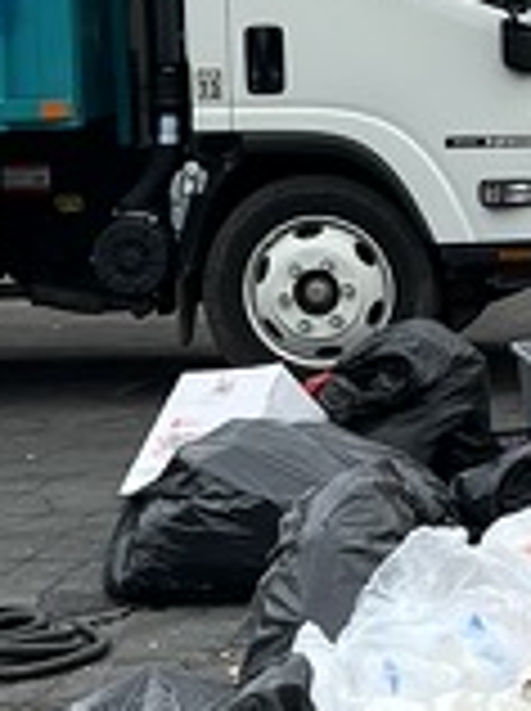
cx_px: 477
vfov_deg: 11.7
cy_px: 328
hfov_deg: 8.7
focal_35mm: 169
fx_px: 3466
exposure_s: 1/2299
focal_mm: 5.7
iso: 50
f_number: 1.5
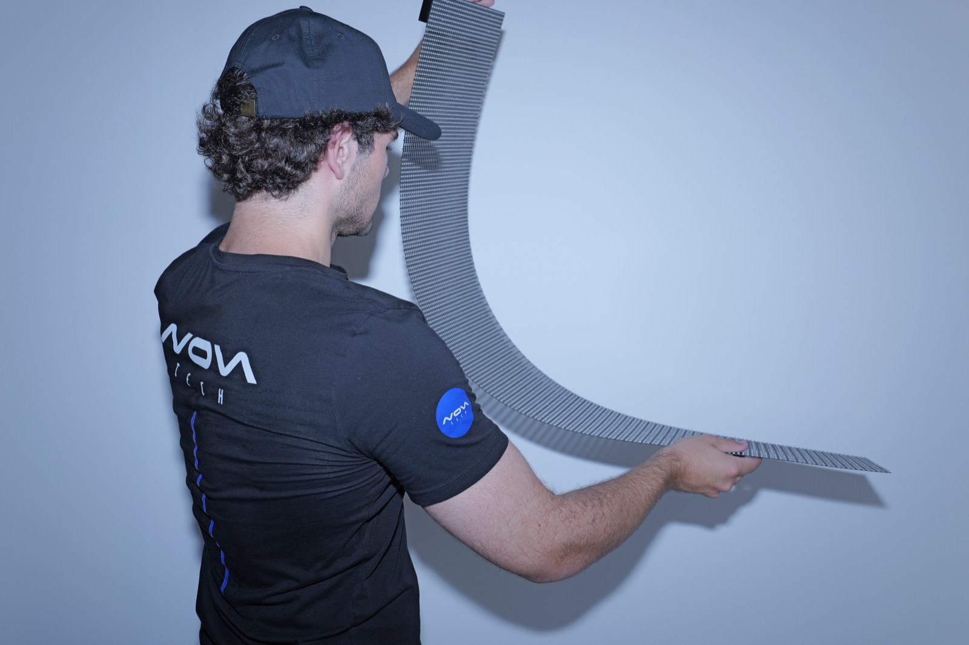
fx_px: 942
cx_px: 484
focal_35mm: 35
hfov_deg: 54.4
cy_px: 322
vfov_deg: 37.8
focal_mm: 35
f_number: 5
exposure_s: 1/250
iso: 100
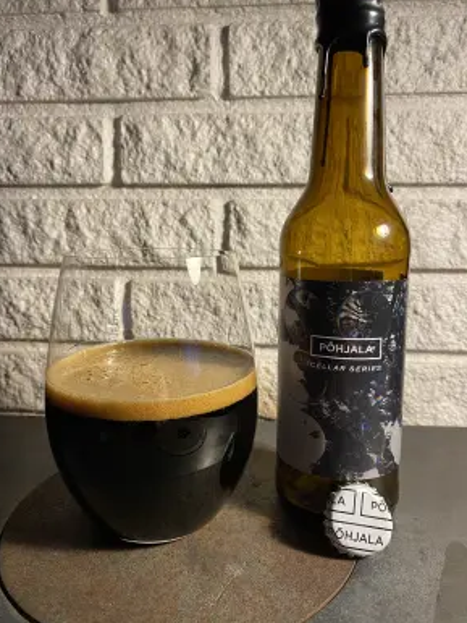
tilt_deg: -8.2
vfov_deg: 65.3
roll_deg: +0.2
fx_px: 485
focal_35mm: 27
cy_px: 303
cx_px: 226
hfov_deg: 51.4
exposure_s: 1/50
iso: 160
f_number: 1.8
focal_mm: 4.25
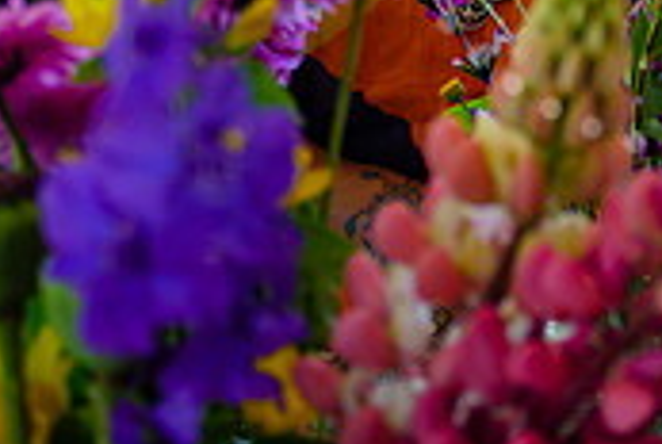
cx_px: 723
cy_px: -209
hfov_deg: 19.4
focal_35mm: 101
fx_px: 1860
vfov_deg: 12.9
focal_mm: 14
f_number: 2.5
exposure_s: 1/60
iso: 250
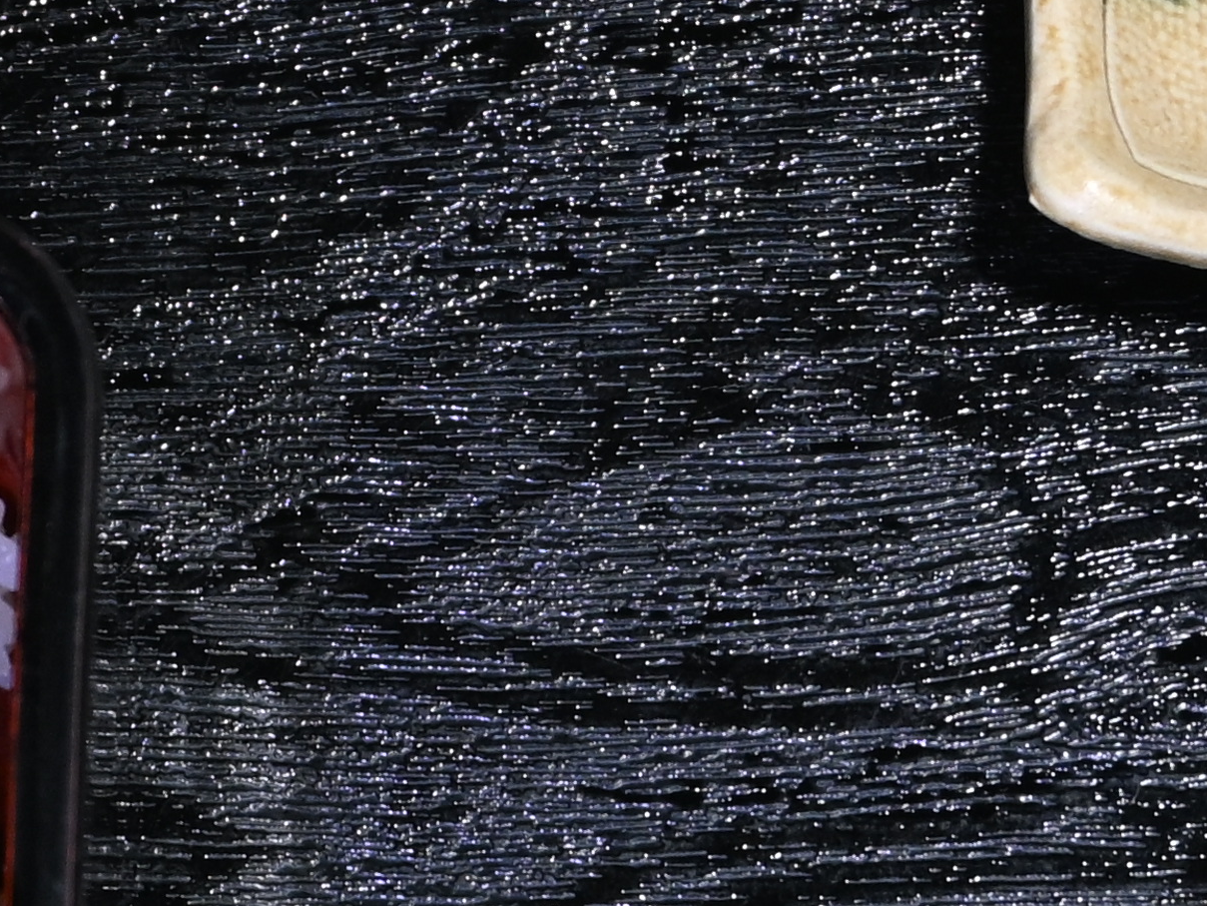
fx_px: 7644
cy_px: 597
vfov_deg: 6.8
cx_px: 138
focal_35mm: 219
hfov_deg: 9.0
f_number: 5
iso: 400
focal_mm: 33
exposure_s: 1/160
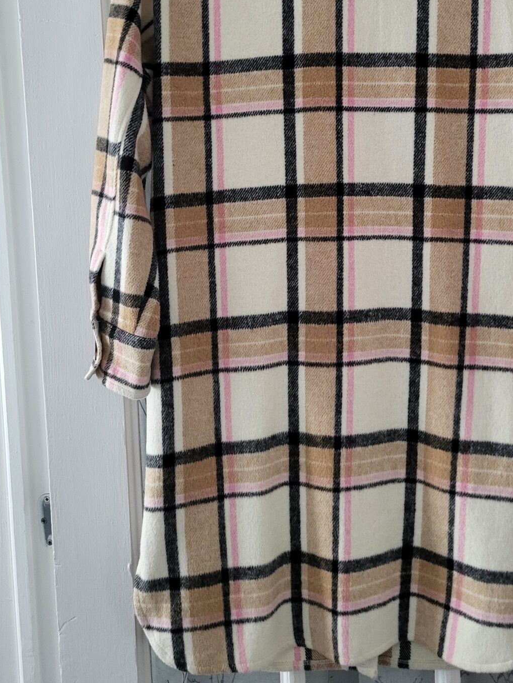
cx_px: 354
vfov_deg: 47.3
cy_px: 243
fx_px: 771
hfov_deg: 36.3
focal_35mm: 39
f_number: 1.8
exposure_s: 1/40
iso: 500
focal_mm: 5.4
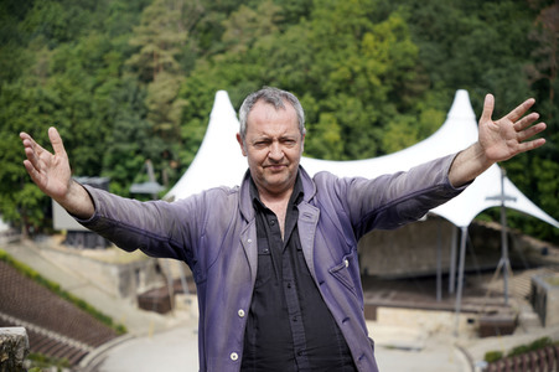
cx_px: 280
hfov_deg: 31.4
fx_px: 993
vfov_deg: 21.2
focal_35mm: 64
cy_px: 186
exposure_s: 1/400
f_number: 4
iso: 100
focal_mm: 64
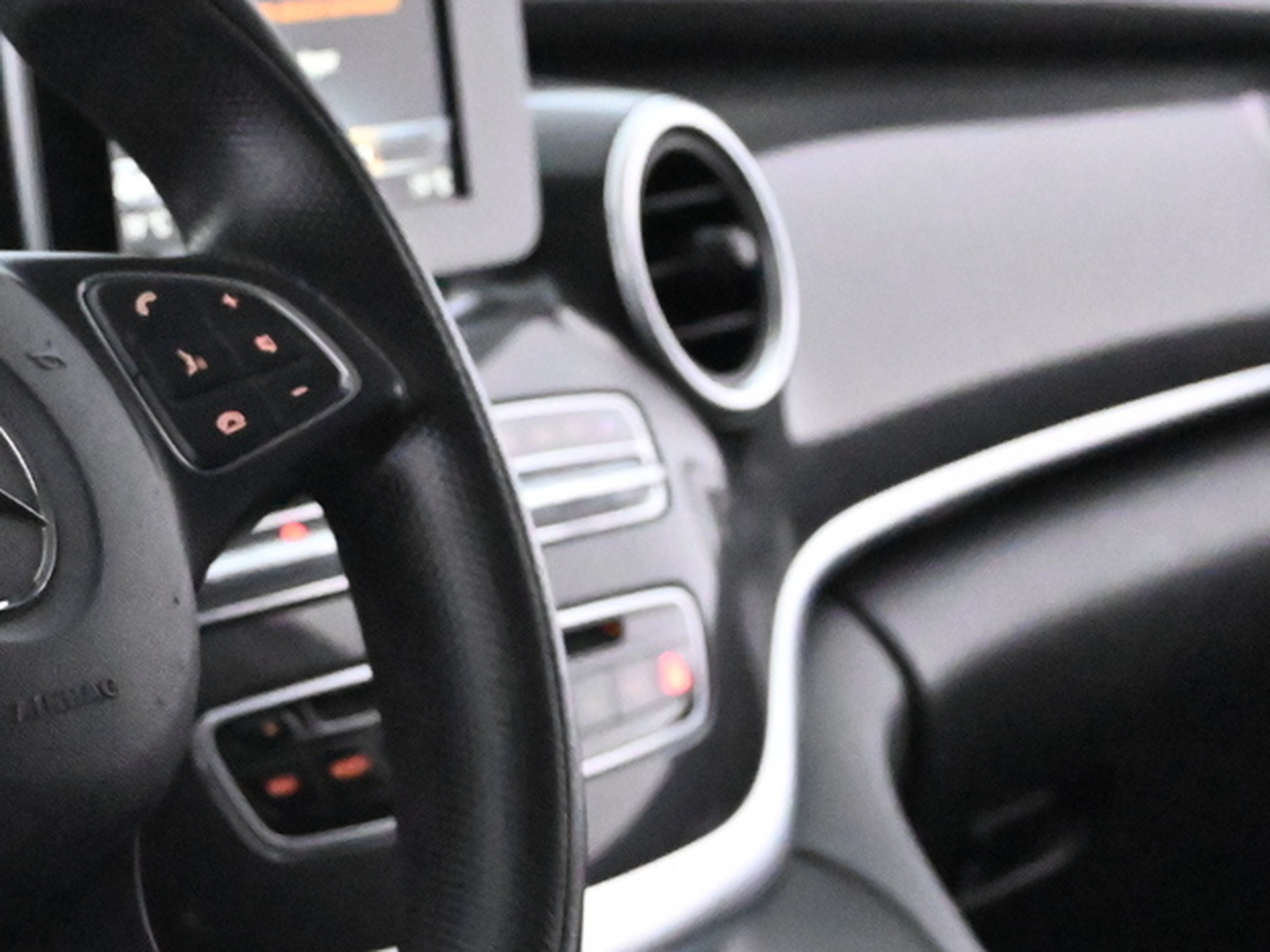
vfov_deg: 10.1
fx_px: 5365
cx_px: 192
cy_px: 487
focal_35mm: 146
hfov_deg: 13.4
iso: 16000
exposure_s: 1/60
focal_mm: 39
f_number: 5.6
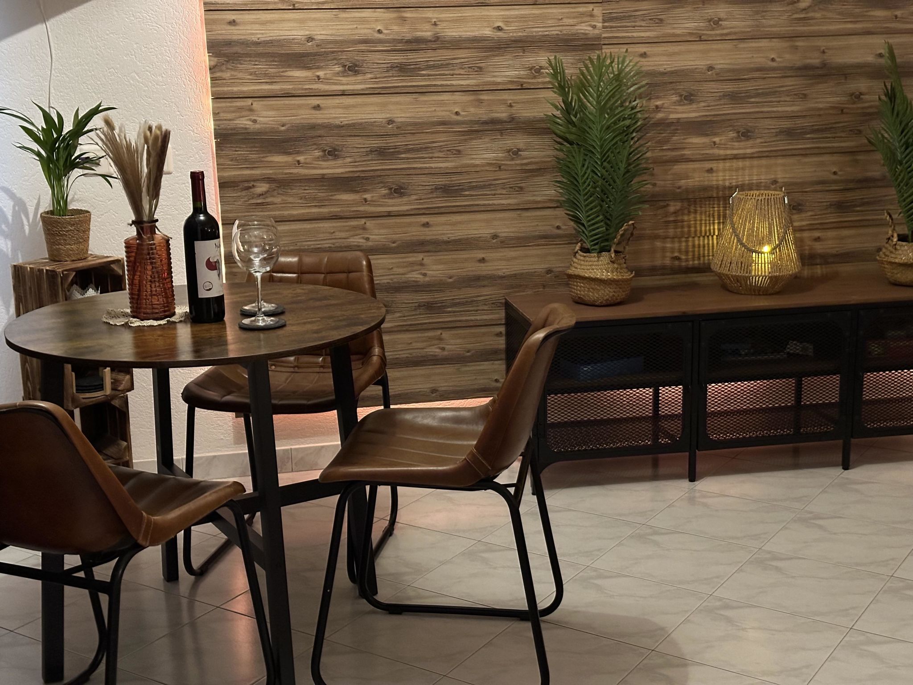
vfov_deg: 30.3
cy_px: 342
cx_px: 456
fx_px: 1266
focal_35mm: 48
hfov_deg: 39.7
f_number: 1.78
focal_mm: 6.86
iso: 640
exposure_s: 1/20
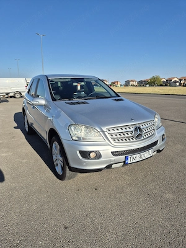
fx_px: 165
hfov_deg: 58.9
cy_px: 124
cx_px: 93
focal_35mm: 23
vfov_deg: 73.9
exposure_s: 1/2500
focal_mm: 5.4
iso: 25
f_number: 1.8
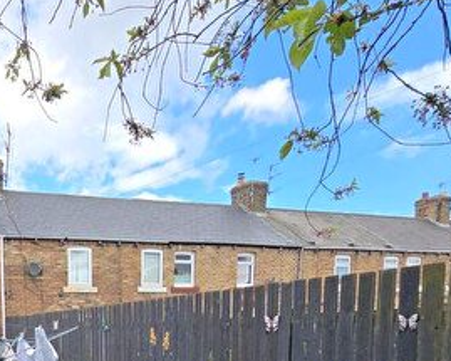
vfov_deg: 37.3
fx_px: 440
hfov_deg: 47.5
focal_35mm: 33
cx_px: 29
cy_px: 397
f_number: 2.2
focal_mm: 2.2
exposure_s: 1/845
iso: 50
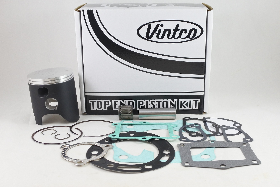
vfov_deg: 36.0
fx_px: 288
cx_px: 140
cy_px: 94
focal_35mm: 37
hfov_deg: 51.9
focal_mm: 14
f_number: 4
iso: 560
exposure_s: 1/125
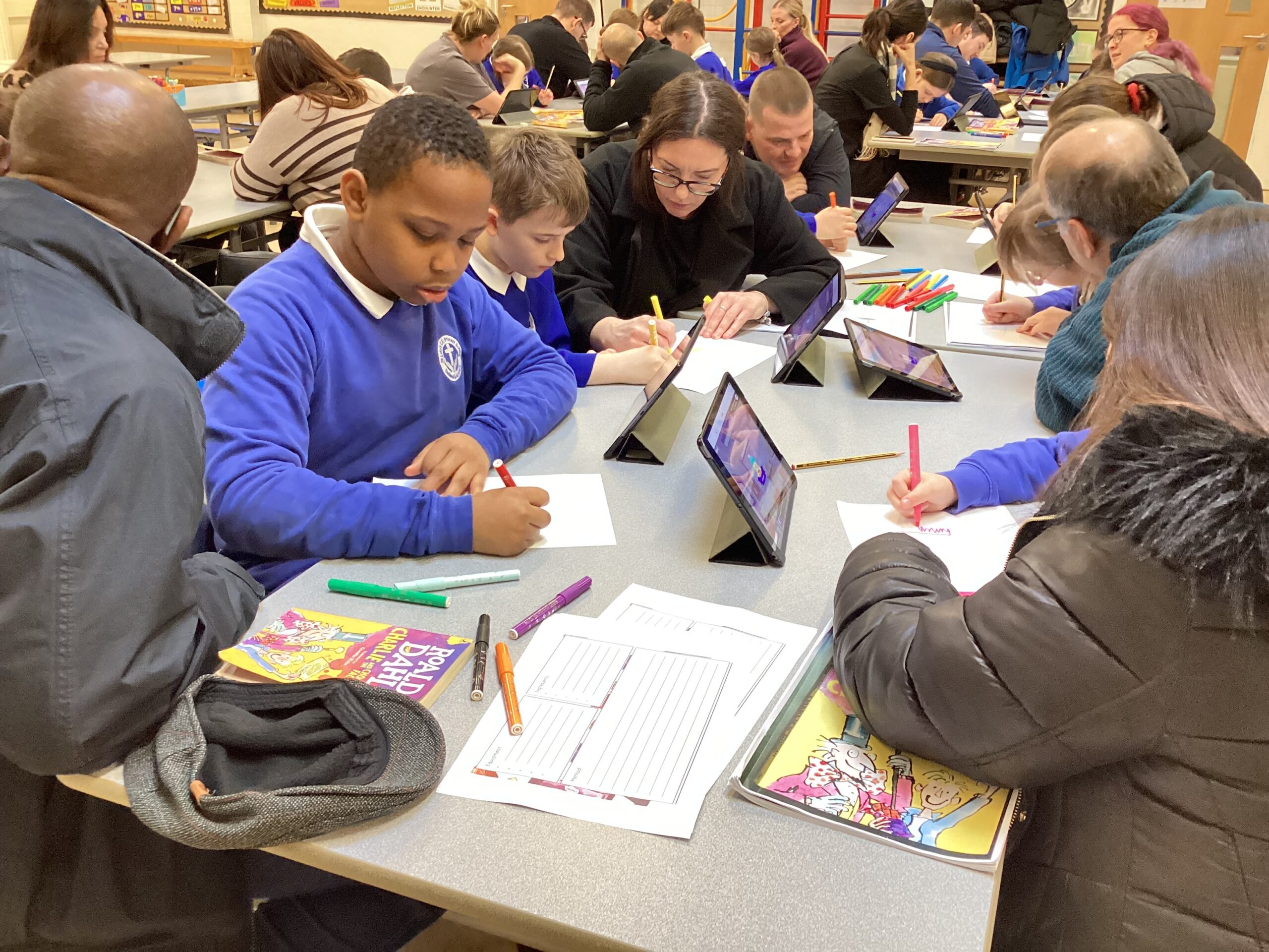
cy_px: 476
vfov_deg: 45.4
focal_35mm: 31
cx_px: 634
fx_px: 1136
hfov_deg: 58.4
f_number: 2.4
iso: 200
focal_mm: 3.3
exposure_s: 1/50
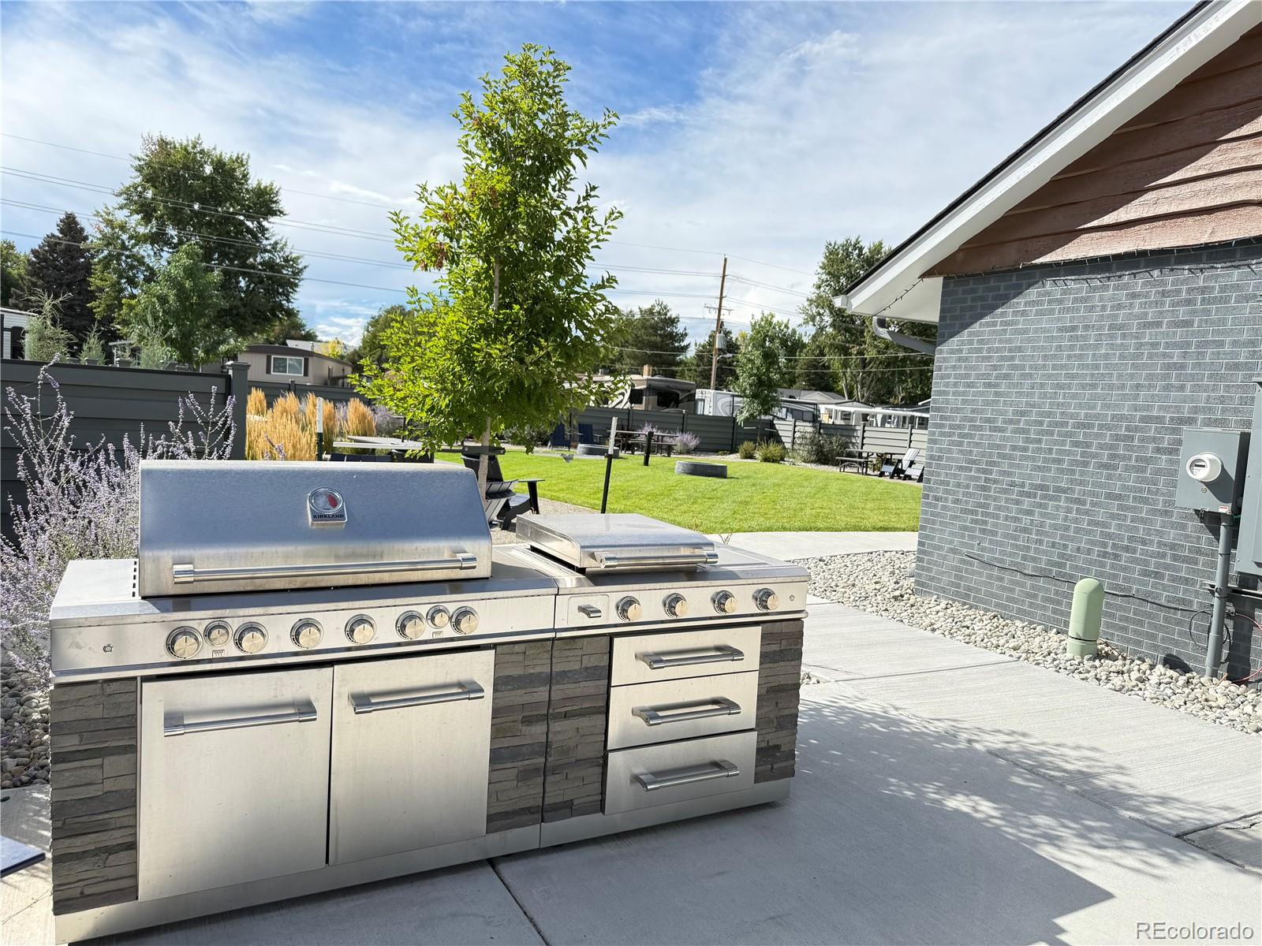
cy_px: 473
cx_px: 631
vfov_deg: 56.8
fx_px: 875
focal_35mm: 24
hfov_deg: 71.6
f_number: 1.78
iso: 80
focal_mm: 6.76
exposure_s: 1/2525
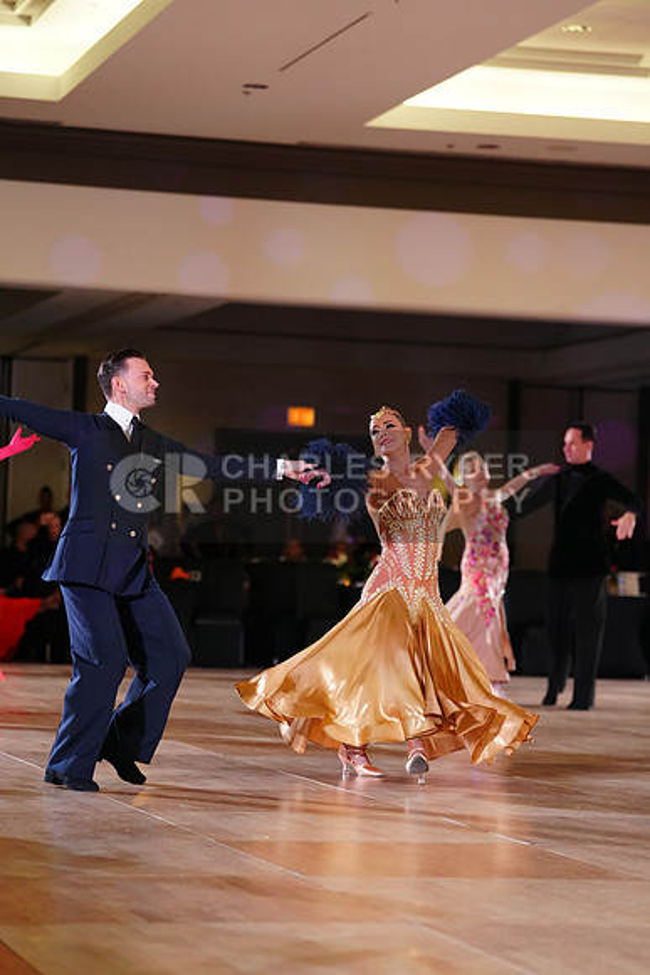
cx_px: 325
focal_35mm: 102
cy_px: 488
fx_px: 2761
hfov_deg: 13.4
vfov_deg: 20.0
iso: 2500
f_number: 2.8
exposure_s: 1/400
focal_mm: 102
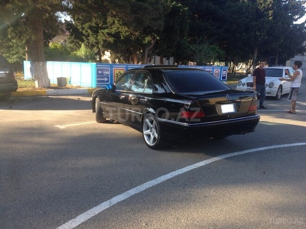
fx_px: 292
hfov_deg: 55.4
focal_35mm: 33
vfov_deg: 42.9
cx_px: 153
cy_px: 114
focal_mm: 4.12
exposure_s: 1/335
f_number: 2.4
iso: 50
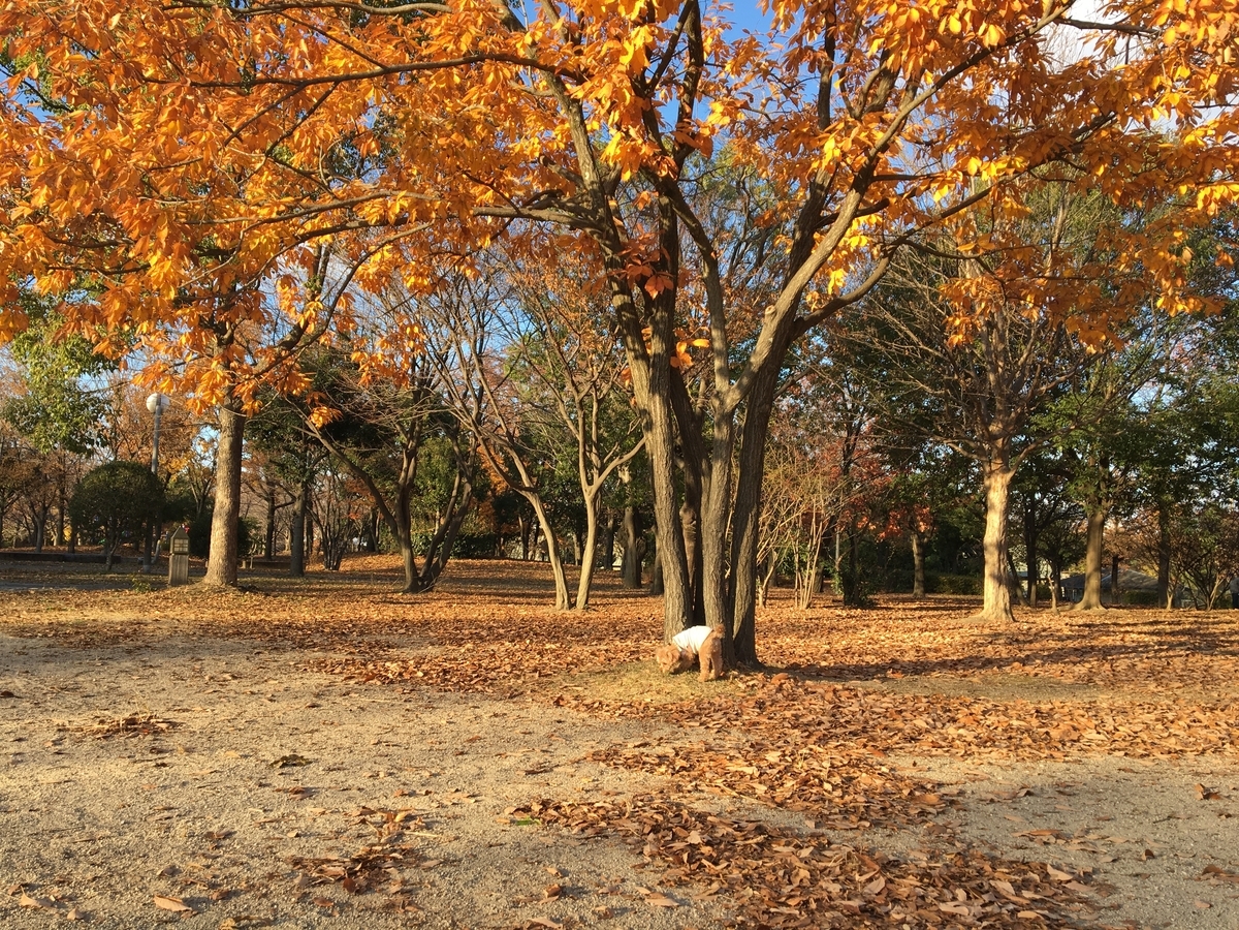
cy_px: 465
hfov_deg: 61.7
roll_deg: -2.8
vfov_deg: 48.2
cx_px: 620
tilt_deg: +6.1
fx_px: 1038
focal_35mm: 29
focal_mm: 4.15
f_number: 2.2
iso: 25
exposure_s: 1/394
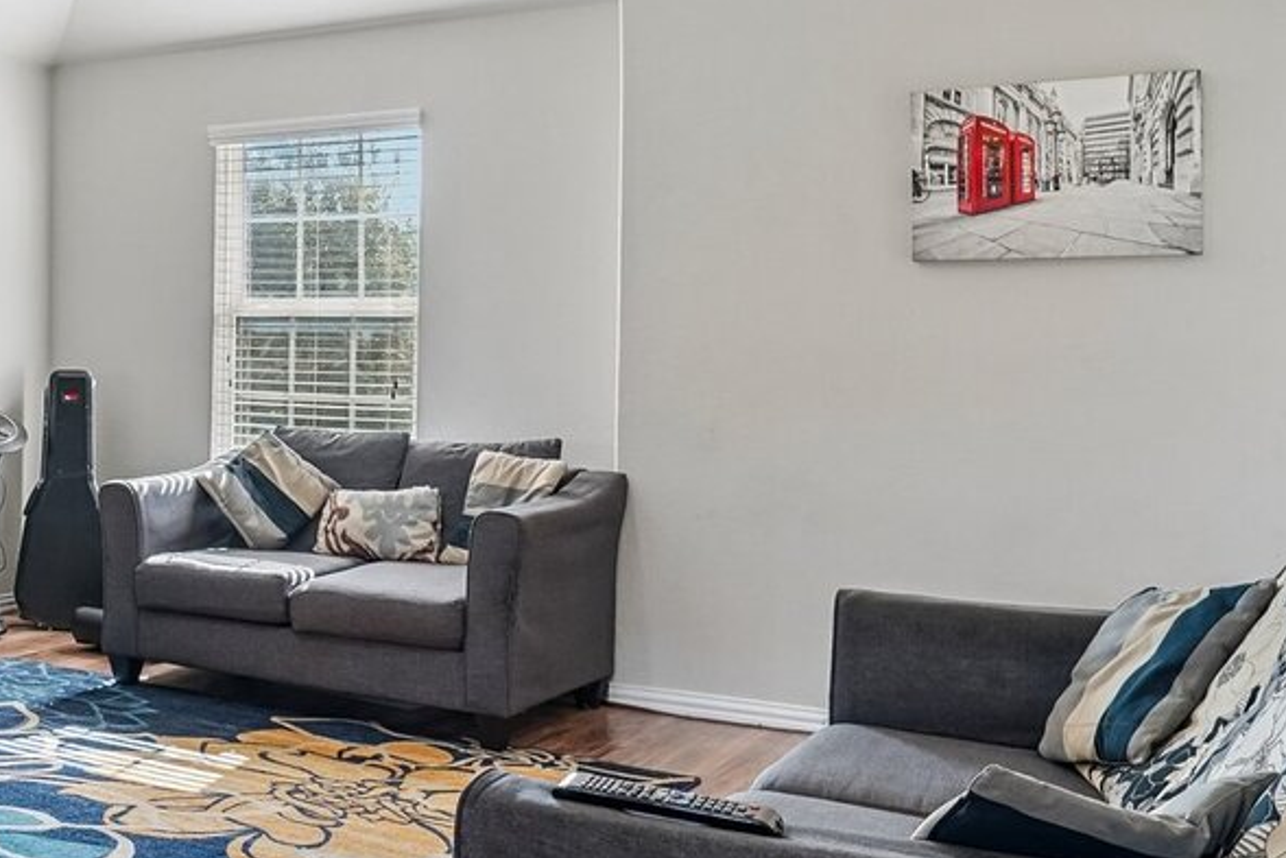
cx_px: -103
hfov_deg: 37.7
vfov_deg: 30.5
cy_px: 365
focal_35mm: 44
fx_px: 1572
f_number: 8
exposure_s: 1/10
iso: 400
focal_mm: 16
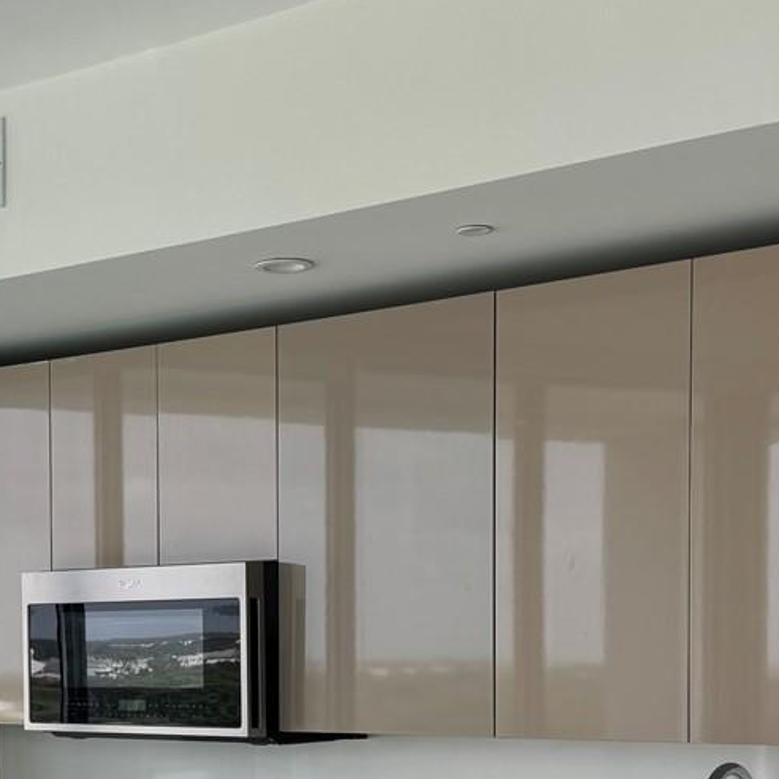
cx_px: 296
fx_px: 1757
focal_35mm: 69
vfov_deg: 24.3
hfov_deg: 24.9
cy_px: 705
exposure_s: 1/802
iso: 80
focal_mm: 6.76
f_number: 1.78
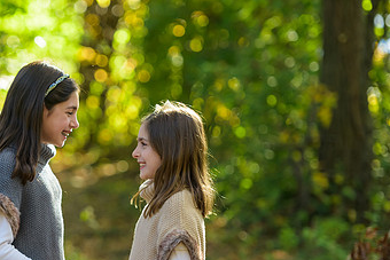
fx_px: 2493
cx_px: 84
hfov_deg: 8.9
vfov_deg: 6.0
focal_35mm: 230
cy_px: 166
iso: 200
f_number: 3.2
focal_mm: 135
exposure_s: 1/200
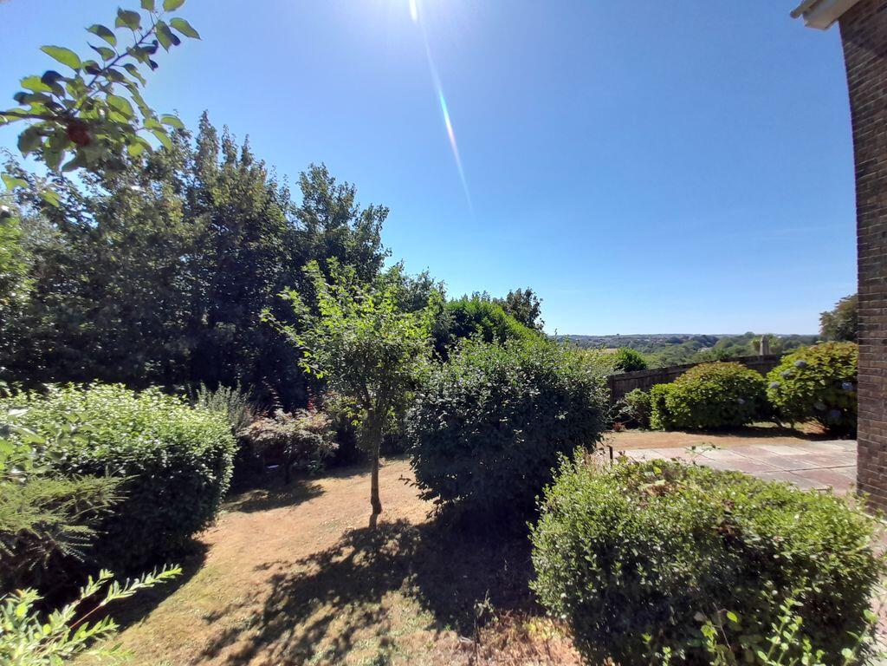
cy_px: 333
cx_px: 444
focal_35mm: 13
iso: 40
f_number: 2.2
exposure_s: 1/1408
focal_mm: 1.42
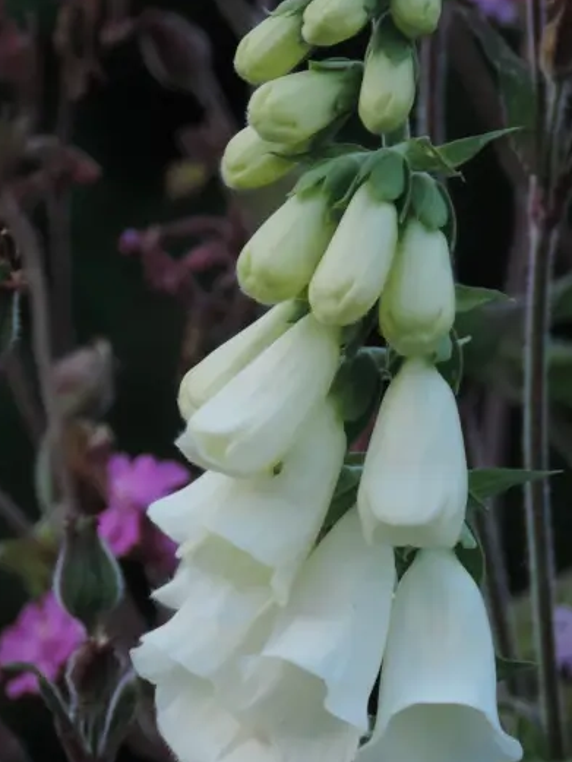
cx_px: 341
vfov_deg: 2.5
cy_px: 823
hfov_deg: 1.8
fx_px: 17751
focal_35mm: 806
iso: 400
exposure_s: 1/100
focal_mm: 62.4
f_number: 4.8
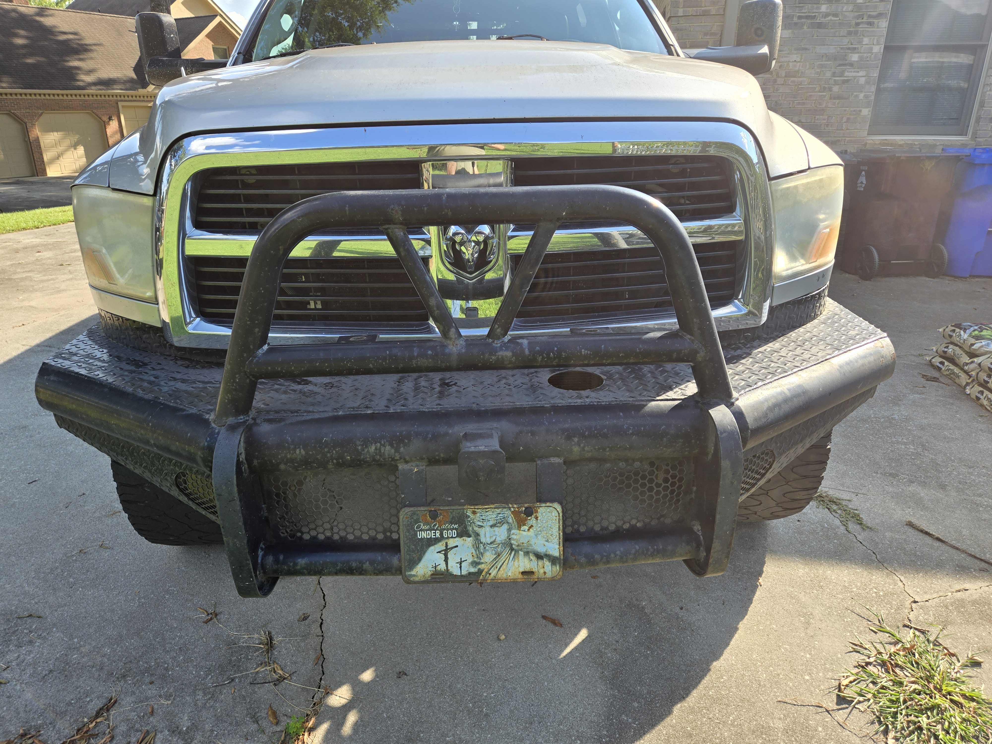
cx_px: 496
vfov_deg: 58.9
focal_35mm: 23
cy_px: 372
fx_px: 659
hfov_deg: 73.9
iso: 25
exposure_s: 1/601
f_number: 1.8
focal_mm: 5.4
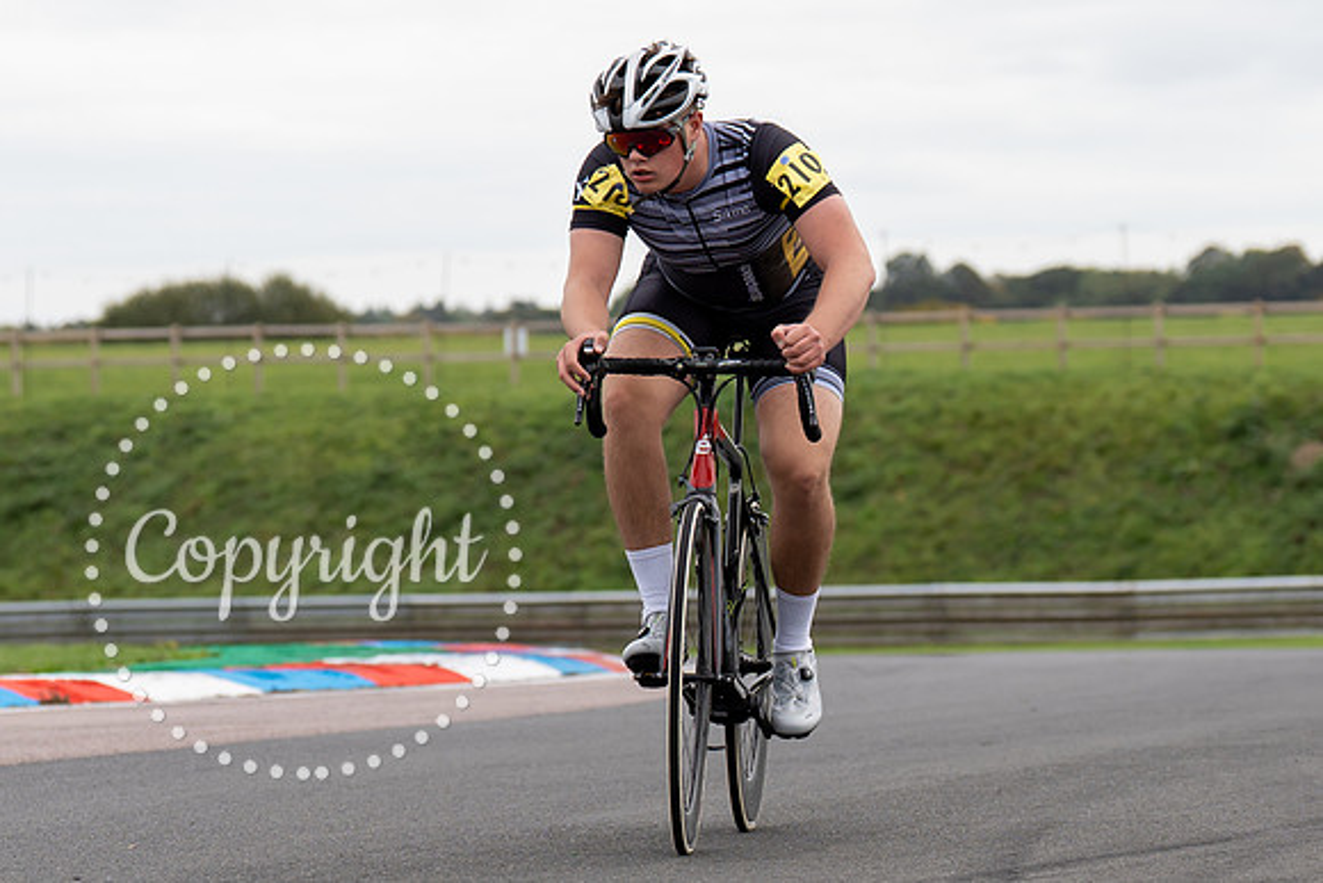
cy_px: 528
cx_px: 636
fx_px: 7602
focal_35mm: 207
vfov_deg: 6.6
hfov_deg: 9.9
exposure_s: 1/1000
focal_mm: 86
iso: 125
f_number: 3.5
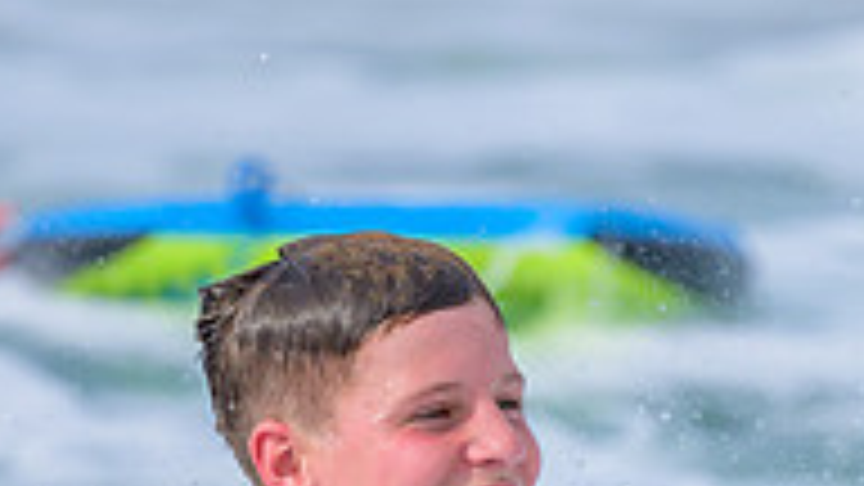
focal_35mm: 2855
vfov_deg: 0.4
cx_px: 479
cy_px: 782
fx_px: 65408
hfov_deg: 0.8
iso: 320
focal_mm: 800
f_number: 6.3
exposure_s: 1/2000
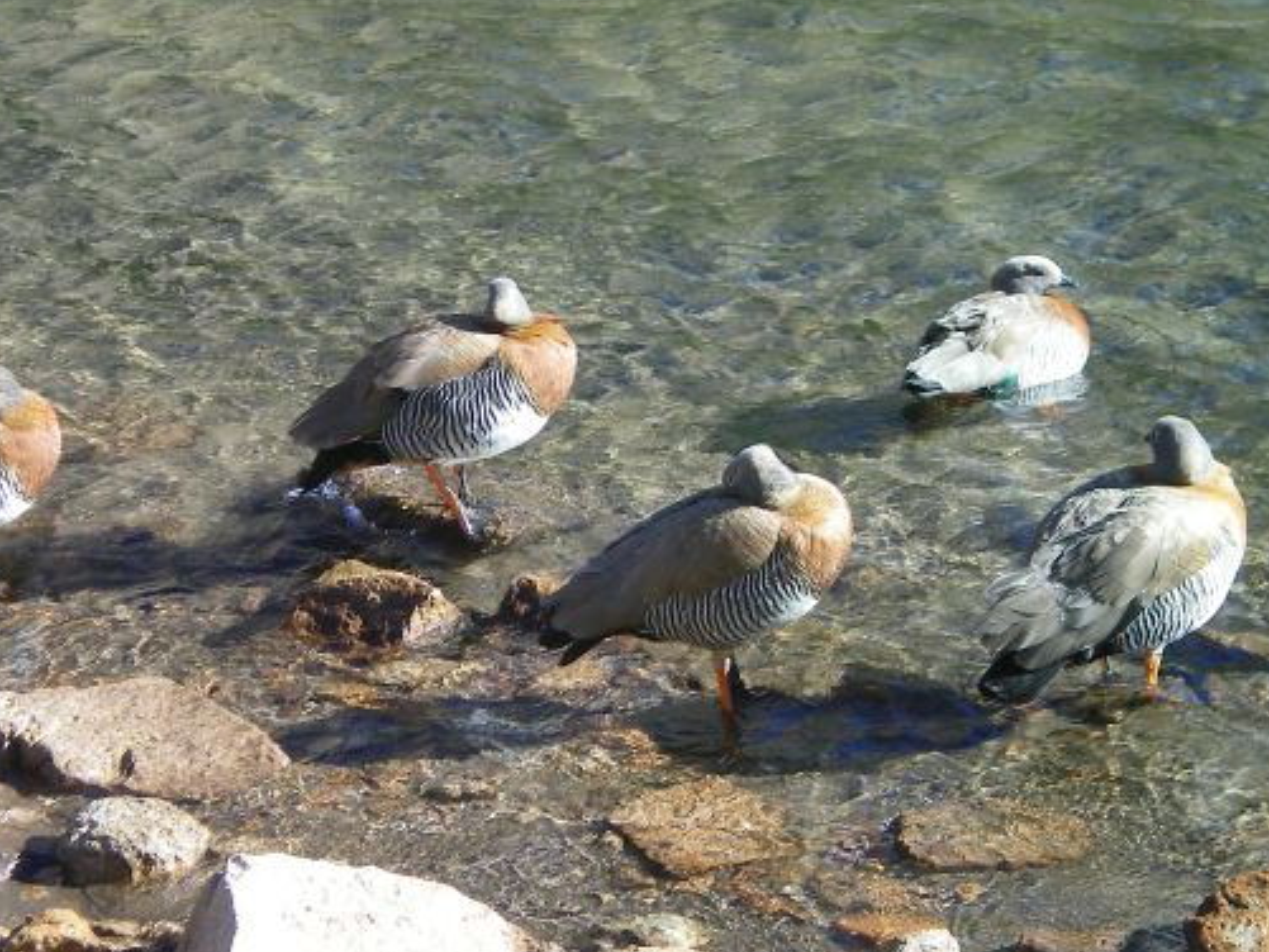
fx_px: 4730
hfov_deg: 15.3
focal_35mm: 129
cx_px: 556
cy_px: 560
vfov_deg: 11.5
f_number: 5.5
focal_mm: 16.3
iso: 64
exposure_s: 1/125
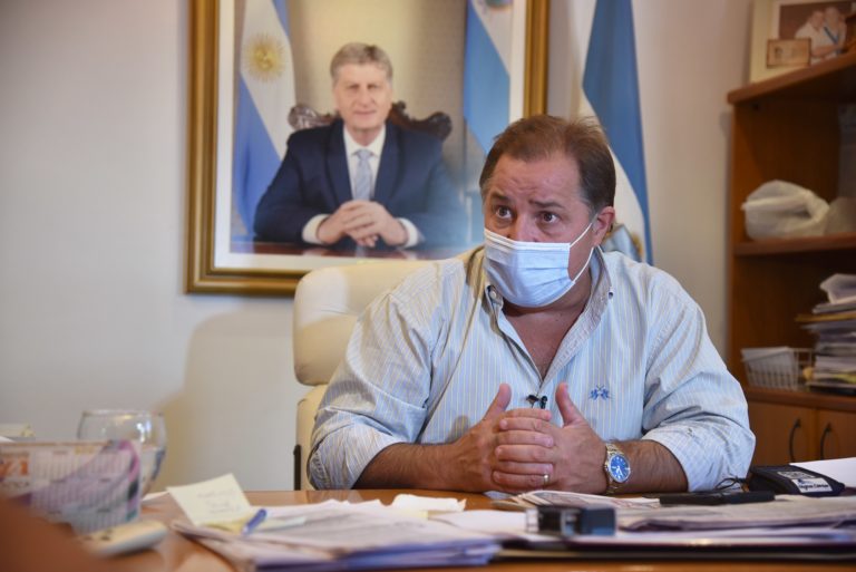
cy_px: 286
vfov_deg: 21.9
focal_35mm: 62
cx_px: 428
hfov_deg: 32.4
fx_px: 1475
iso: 800
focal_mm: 62
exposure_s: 1/100
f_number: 4
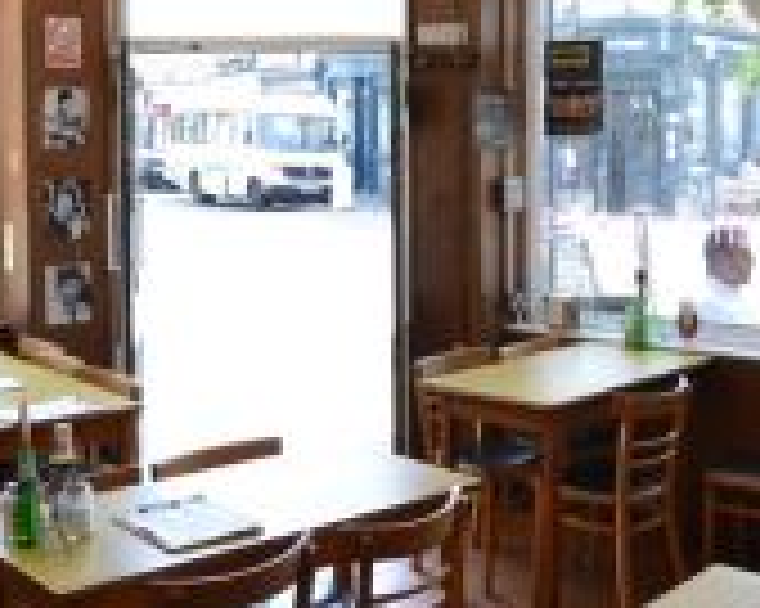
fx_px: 1246
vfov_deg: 27.0
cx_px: 409
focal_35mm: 55
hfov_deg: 33.9
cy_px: 151
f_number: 4
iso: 400
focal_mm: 13
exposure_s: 1/160
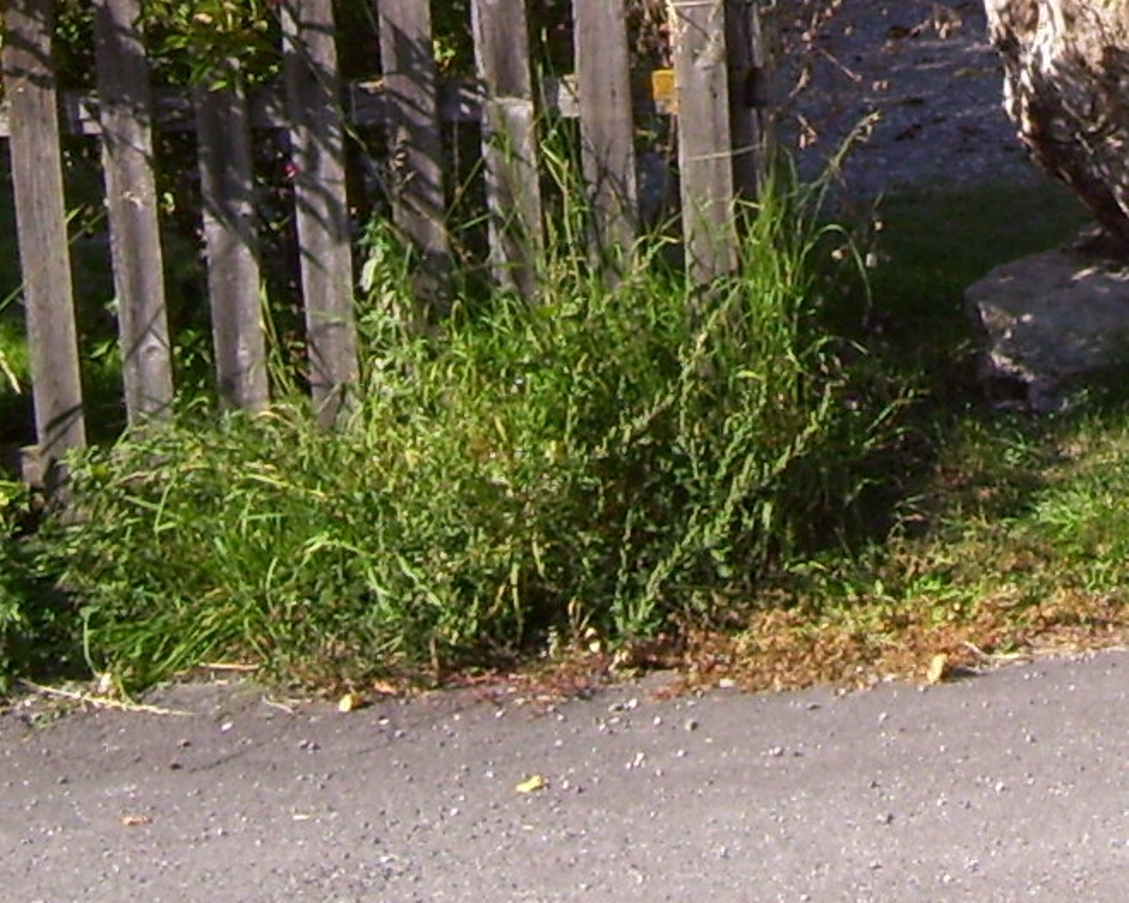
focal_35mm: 152
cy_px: -324
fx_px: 5078
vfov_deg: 9.9
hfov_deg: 12.5
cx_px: 1186
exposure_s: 1/250
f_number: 4.8
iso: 80
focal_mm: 6
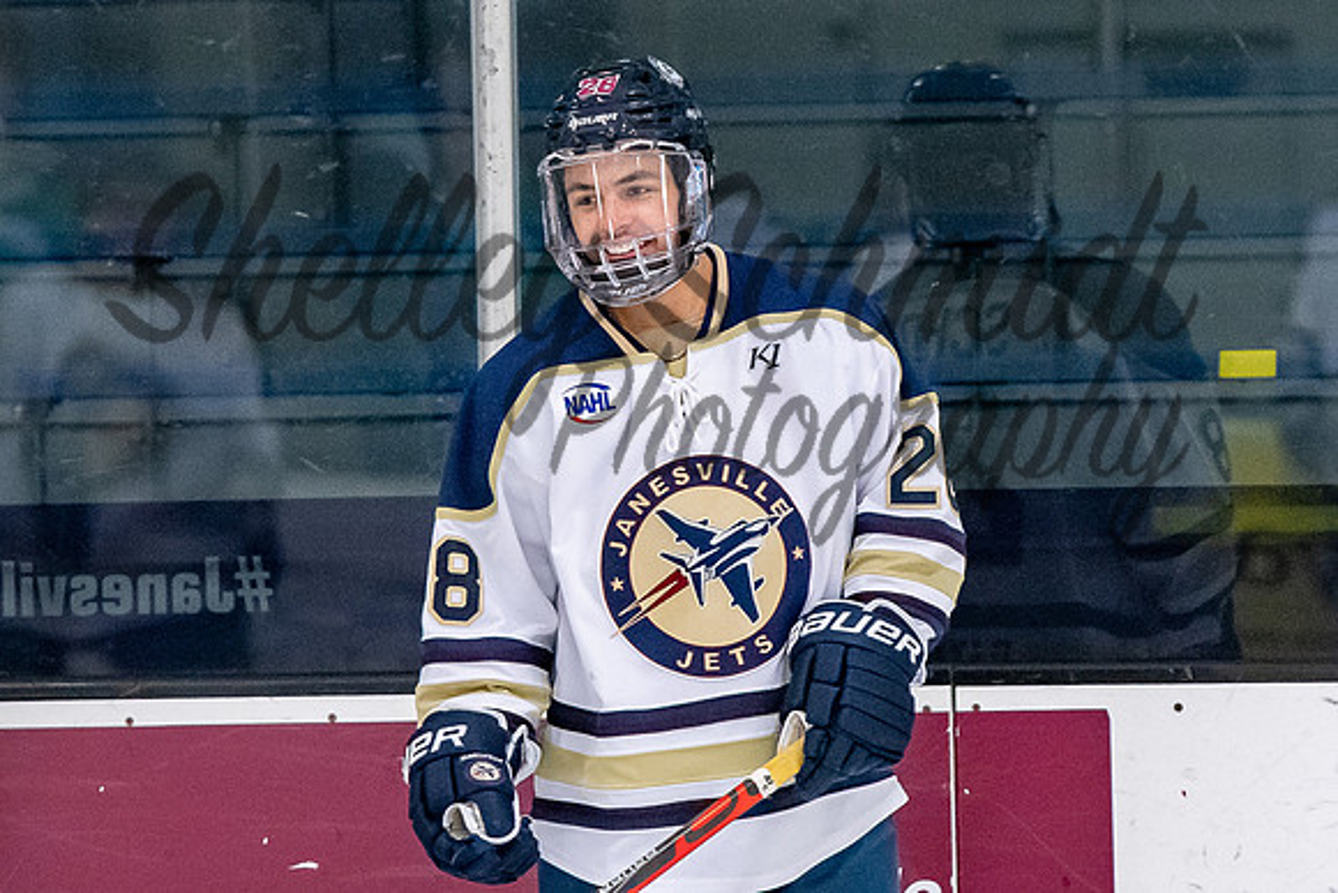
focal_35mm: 575
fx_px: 21372
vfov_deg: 2.4
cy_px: 413
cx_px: 738
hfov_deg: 3.6
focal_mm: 200
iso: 2000
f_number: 3.5
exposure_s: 1/800
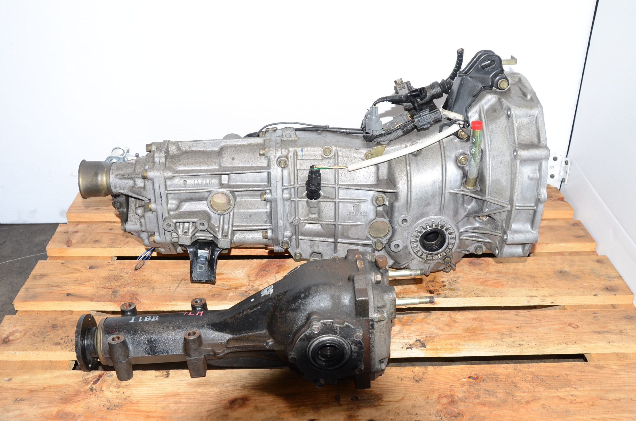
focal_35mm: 36
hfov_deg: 53.2
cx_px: 318
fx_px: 635
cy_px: 210
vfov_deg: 36.7
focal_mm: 24
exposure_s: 1/40
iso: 100
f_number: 5
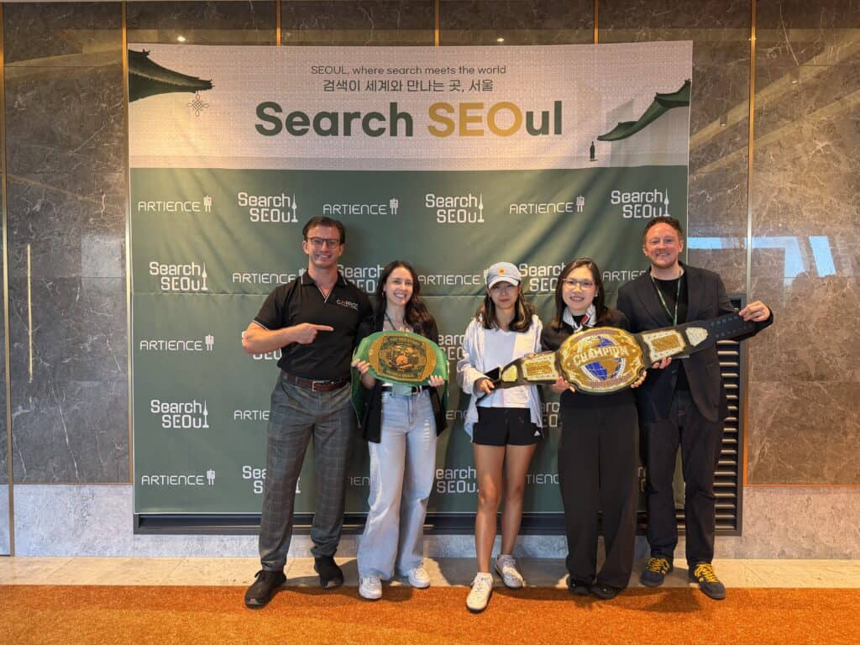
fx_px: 596
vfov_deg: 56.8
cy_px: 322
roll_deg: -0.2
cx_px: 430
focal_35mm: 24
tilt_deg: -1.7
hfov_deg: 71.6
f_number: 1.78
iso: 200
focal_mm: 6.76
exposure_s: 1/86
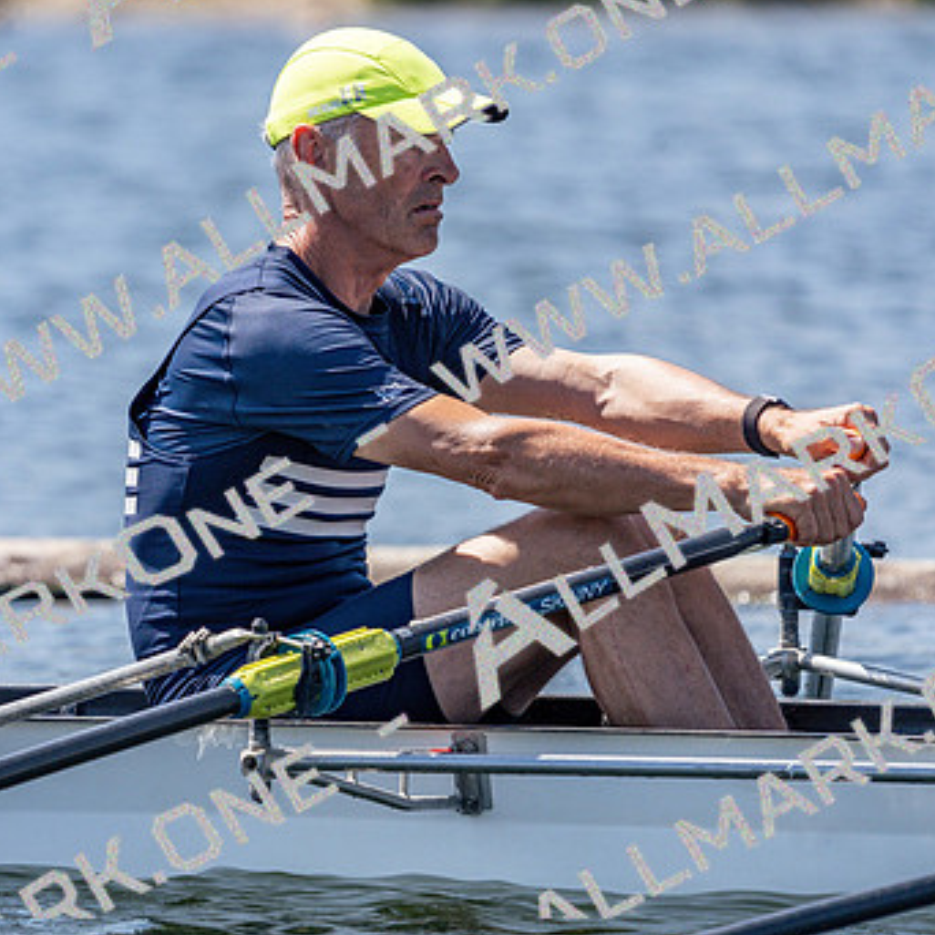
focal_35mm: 583
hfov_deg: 3.0
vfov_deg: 3.0
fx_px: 17816
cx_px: 232
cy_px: 450
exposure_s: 1/2000
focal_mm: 404
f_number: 6.3
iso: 400
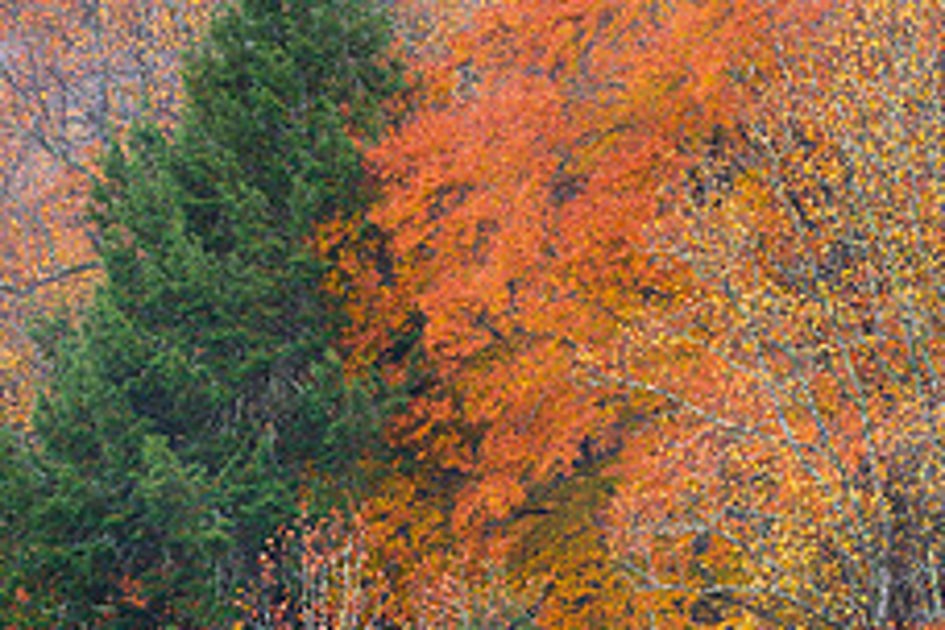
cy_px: 64
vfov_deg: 2.7
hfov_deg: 4.1
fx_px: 13334
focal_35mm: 508
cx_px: 684
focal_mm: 200
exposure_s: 1/30
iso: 100
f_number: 8
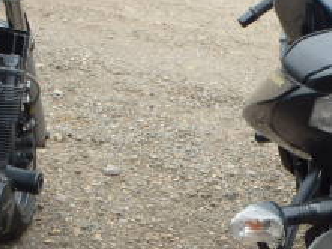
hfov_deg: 23.0
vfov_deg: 17.7
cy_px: 261
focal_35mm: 81
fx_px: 777
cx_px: 341
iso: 125
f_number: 3.9
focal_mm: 5
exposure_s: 1/250
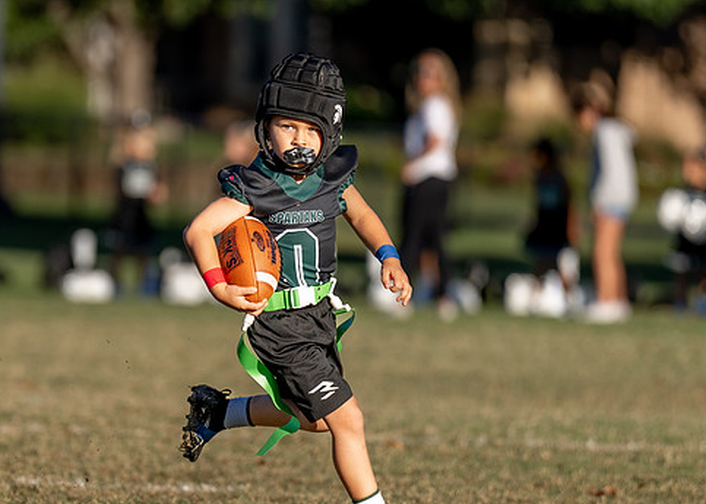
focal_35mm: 491
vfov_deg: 2.9
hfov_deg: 4.1
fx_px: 9845
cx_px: 178
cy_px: 282
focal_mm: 200
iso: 100
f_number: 2.8
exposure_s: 1/2000
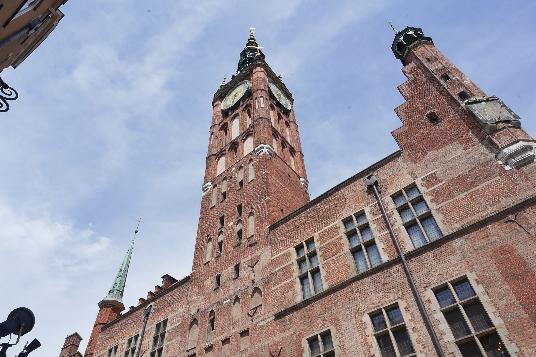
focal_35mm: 24
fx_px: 357
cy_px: 178
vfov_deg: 53.1
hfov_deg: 73.7
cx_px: 268
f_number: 16
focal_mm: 24
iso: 100
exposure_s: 1/100
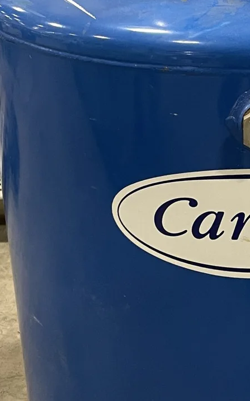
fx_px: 840
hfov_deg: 16.6
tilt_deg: -22.5
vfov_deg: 26.7
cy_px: 141
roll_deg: +1.5
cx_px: 253
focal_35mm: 77
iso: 400
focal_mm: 4.2
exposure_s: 1/40
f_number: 1.6
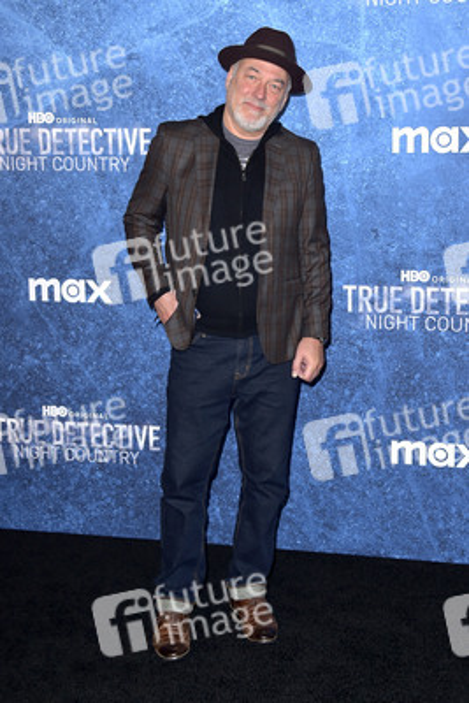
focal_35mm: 45
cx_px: 234
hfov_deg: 29.9
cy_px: 352
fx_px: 879
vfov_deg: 43.6
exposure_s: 1/250
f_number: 6.3
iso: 320
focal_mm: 45
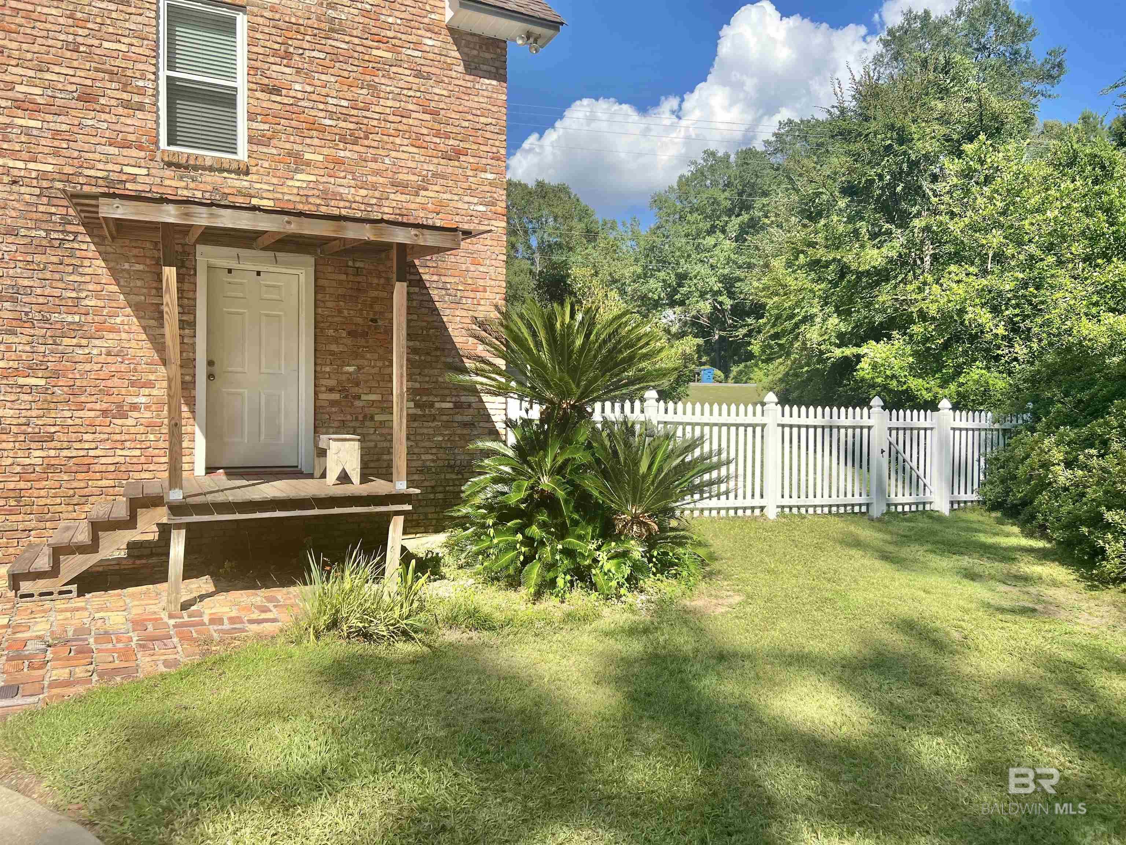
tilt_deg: +0.1
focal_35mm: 26
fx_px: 846
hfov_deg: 67.3
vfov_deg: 53.1
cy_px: 422
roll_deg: +0.4
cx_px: 563
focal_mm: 5.7
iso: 50
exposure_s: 1/2994
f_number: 1.5
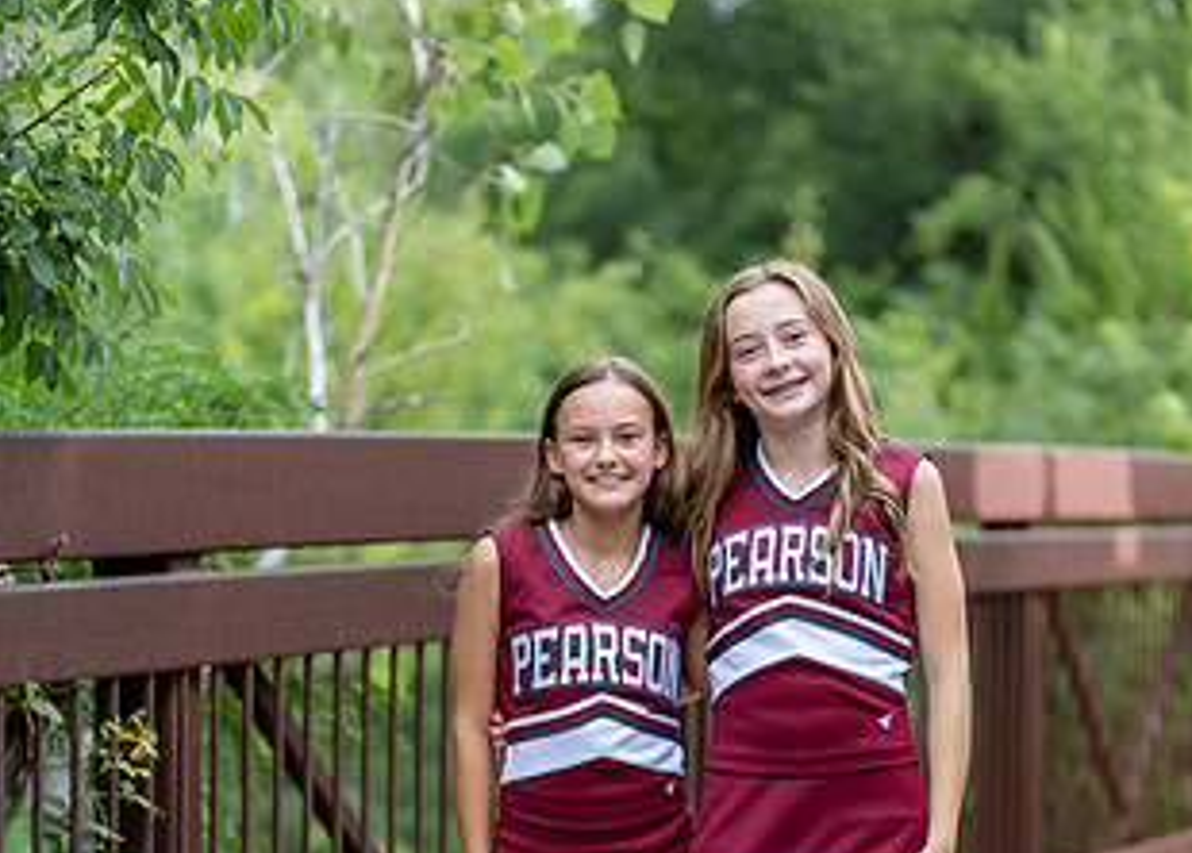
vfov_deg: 13.8
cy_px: 794
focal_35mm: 103
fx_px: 3490
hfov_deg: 19.4
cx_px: 712
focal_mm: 50
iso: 100
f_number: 1.2
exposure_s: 1/1250
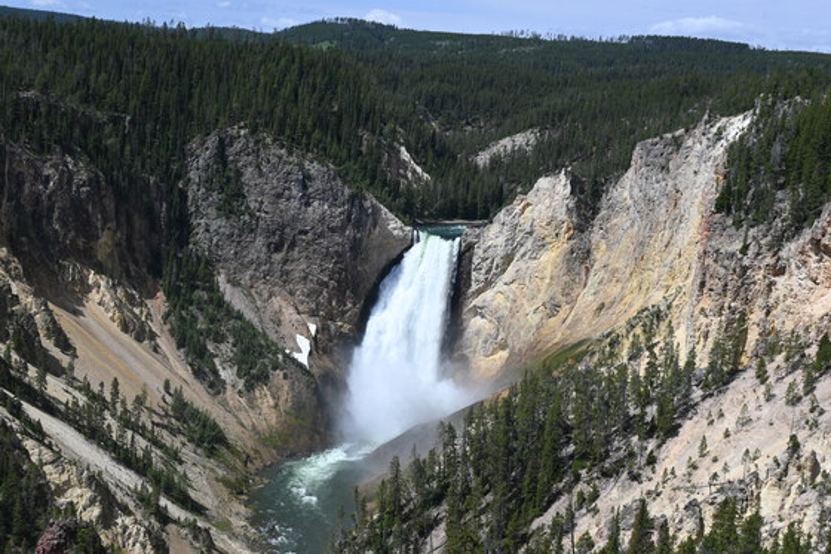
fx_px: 1142
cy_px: 277
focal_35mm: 50
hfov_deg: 40.0
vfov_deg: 27.2
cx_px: 416
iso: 100
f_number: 7.1
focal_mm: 33
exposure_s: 1/400
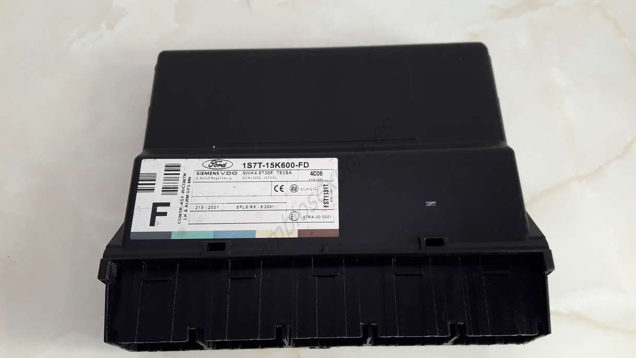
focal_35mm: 31
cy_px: 200
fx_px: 523
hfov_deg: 62.6
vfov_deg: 37.7
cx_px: 315
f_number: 1.9
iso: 100
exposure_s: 1/33
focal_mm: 3.7
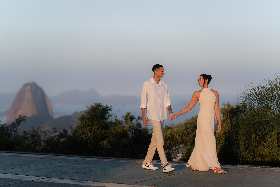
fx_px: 661
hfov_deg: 23.9
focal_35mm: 85
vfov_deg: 16.1
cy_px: 94
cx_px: 140
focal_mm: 85
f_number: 2
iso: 100
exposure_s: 1/1600
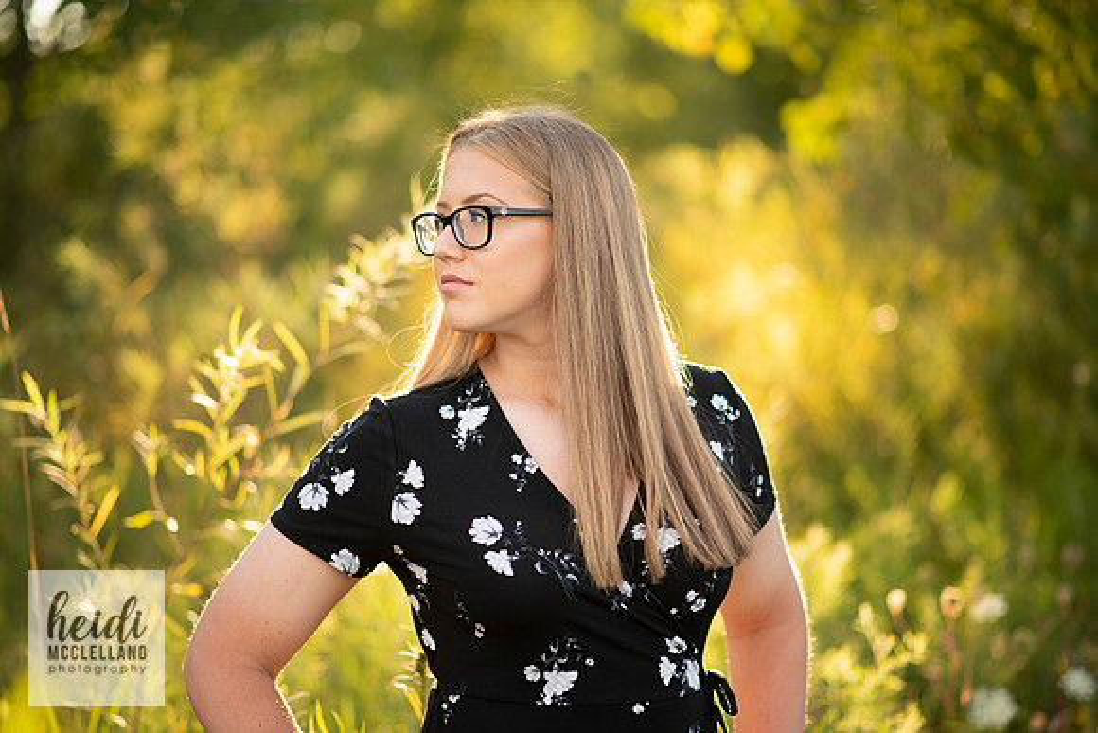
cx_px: 549
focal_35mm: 85
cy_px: 366
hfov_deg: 23.9
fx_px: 2593
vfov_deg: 16.1
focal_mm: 85
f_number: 1.8
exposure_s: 1/400
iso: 125
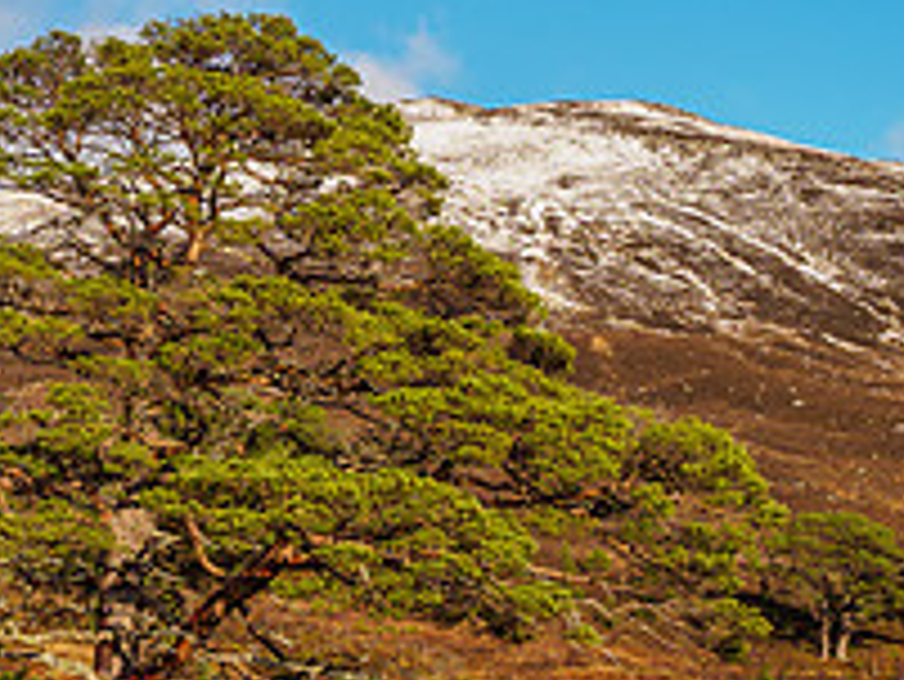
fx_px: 2901
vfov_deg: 13.4
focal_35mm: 111
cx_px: 143
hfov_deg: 17.5
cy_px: 349
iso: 64
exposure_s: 1/30
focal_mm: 18
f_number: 7.1
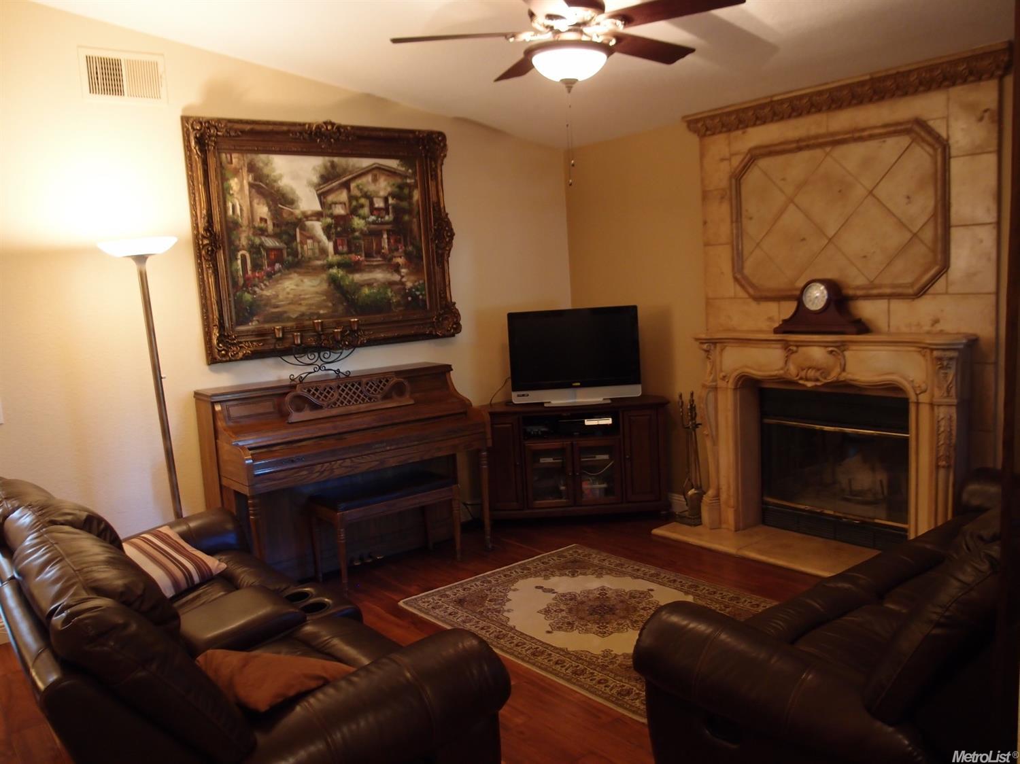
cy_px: 382
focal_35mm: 28
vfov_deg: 49.7
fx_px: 825
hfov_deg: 63.5
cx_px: 510
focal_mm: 6
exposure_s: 1/15
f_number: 1.8
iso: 200
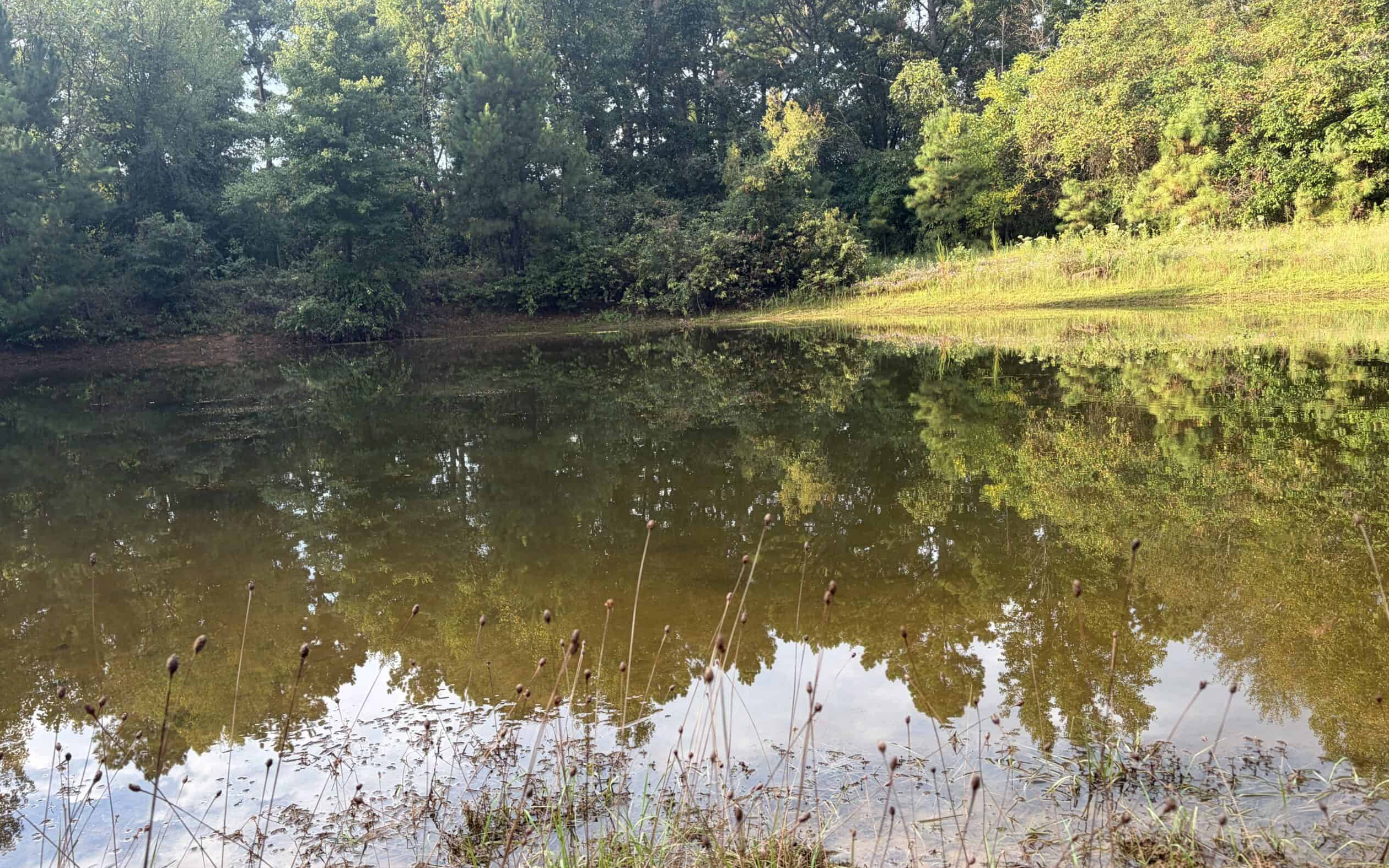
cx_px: 687
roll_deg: +3.0
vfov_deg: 44.5
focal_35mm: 28
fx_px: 1060
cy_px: 456
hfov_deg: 66.5
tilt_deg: -9.5
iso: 40
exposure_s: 1/235
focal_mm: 5.96
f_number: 1.6
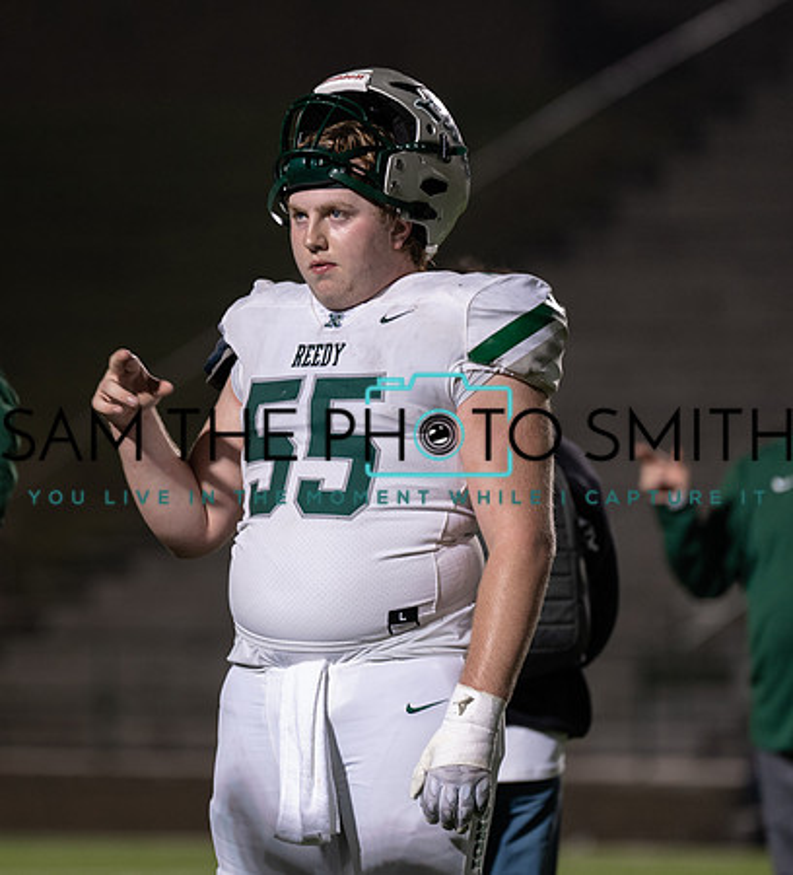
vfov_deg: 5.4
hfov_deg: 4.9
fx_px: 9316
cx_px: 331
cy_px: 436
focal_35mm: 341
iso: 640
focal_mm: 200
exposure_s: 1/320
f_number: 2.8
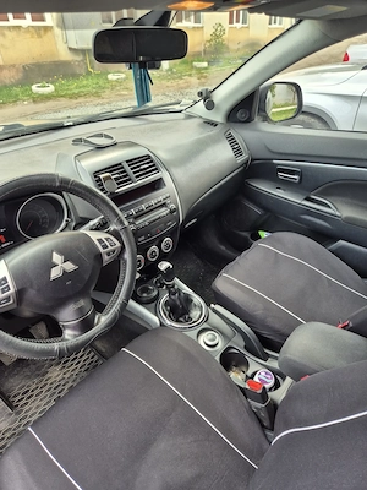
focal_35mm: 23
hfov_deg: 58.9
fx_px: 325
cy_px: 245
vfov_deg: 73.9
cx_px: 184
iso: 40
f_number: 1.8
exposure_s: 1/180
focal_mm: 5.4
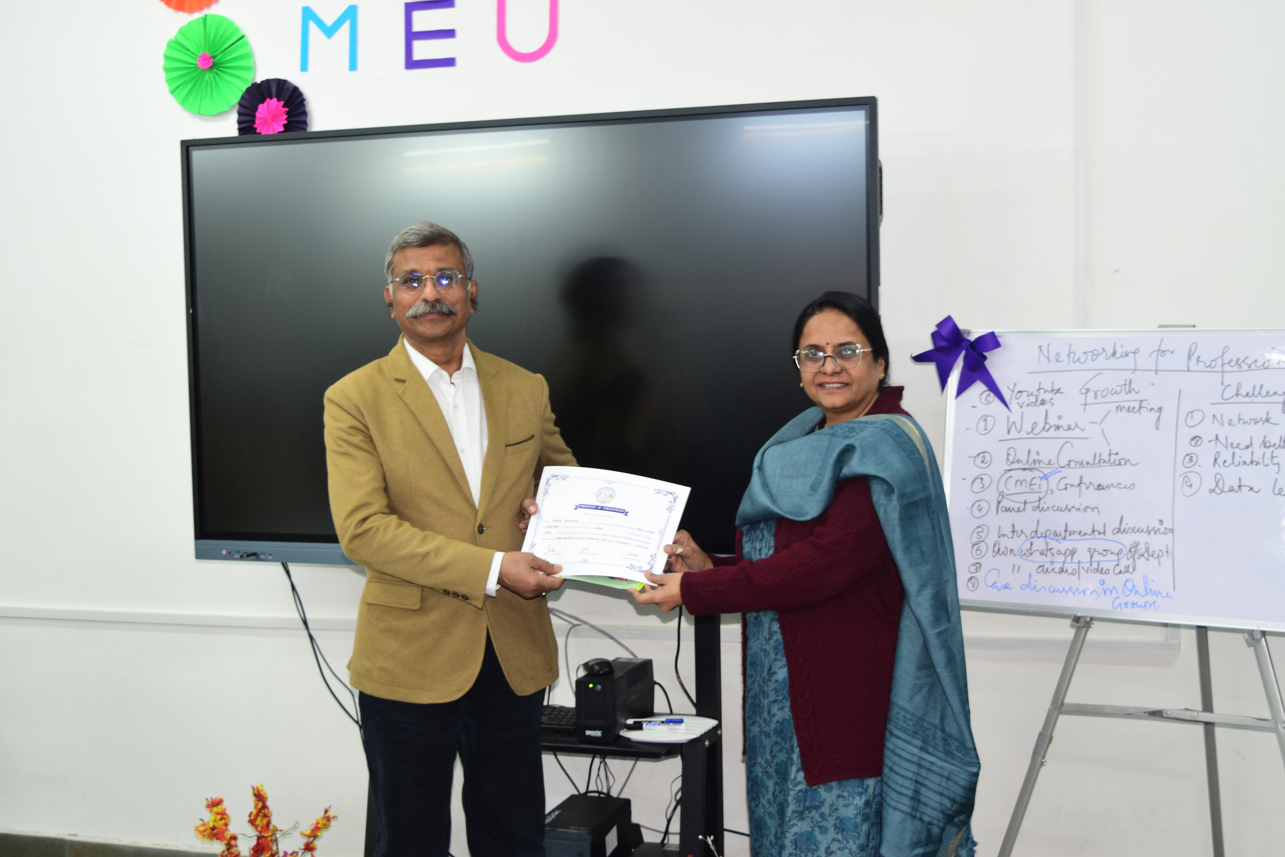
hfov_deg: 41.1
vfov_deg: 28.1
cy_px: 428
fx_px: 1713
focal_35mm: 48
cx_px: 642
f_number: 5
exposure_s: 1/8
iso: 125
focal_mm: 32
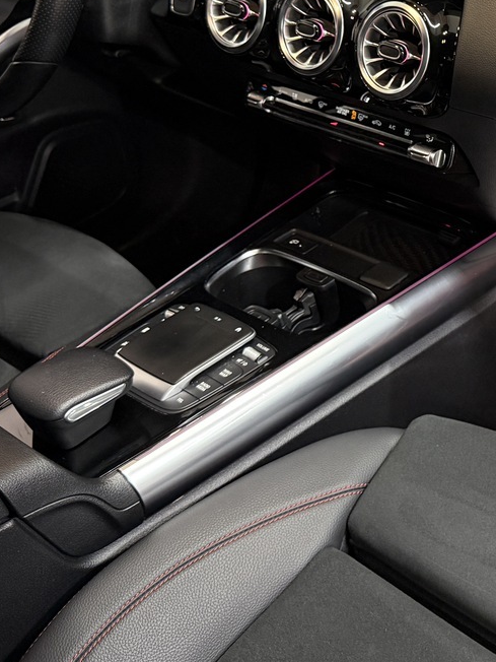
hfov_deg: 25.9
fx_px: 1013
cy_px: 194
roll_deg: +4.0
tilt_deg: -31.1
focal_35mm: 53
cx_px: 512
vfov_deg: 35.6
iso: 320
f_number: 1.78
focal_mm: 6.76
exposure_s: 1/50
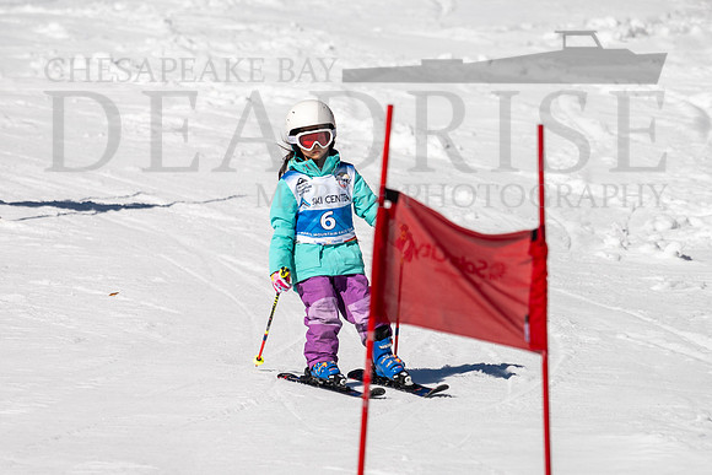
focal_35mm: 731
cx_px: 255
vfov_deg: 1.9
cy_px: 308
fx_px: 14456
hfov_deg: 2.8
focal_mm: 560
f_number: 8
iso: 200
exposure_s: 1/2000
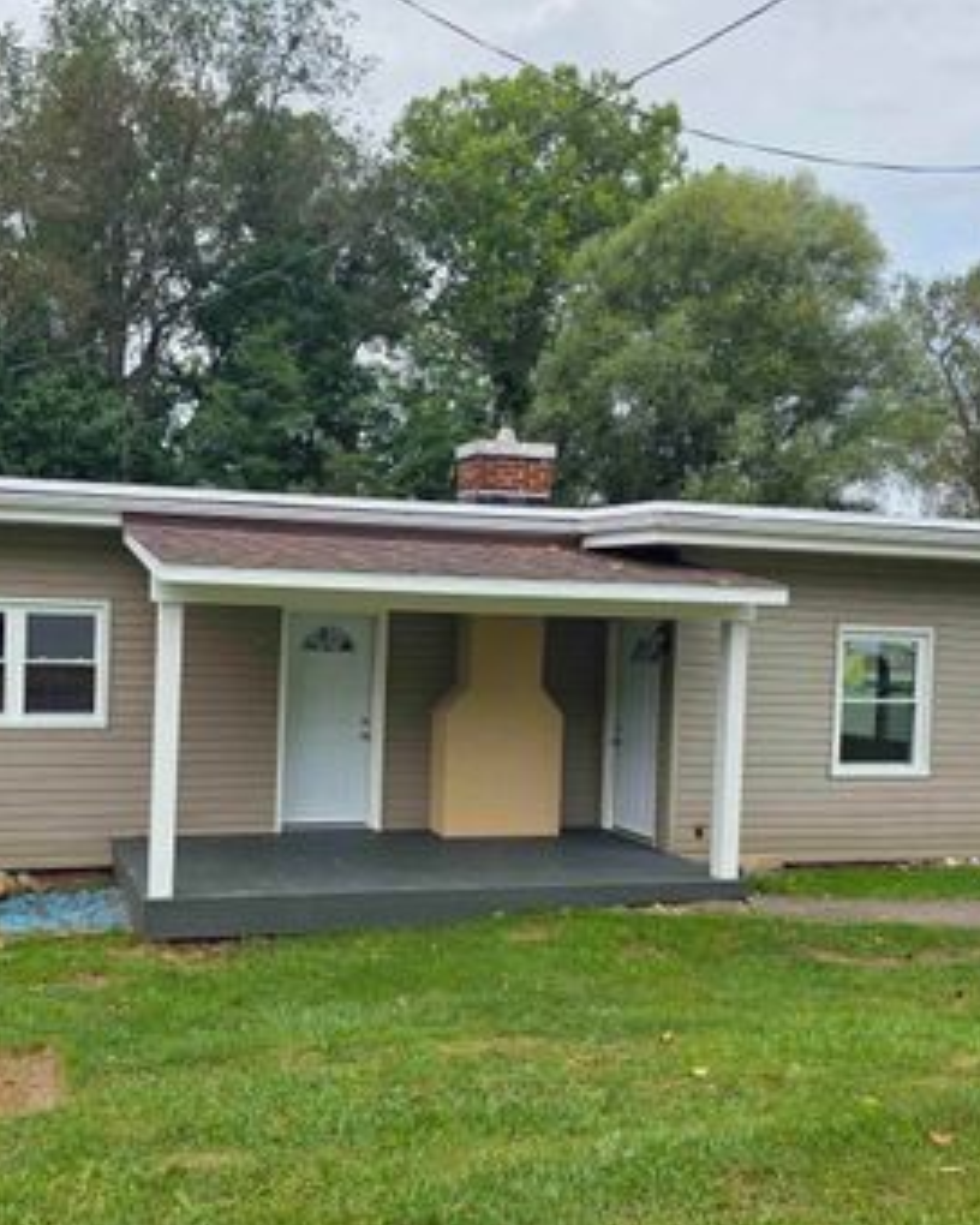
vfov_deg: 54.1
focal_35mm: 33
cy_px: 668
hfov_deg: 44.2
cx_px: 371
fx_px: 1196
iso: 80
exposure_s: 1/2371
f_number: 1.7
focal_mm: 6.3
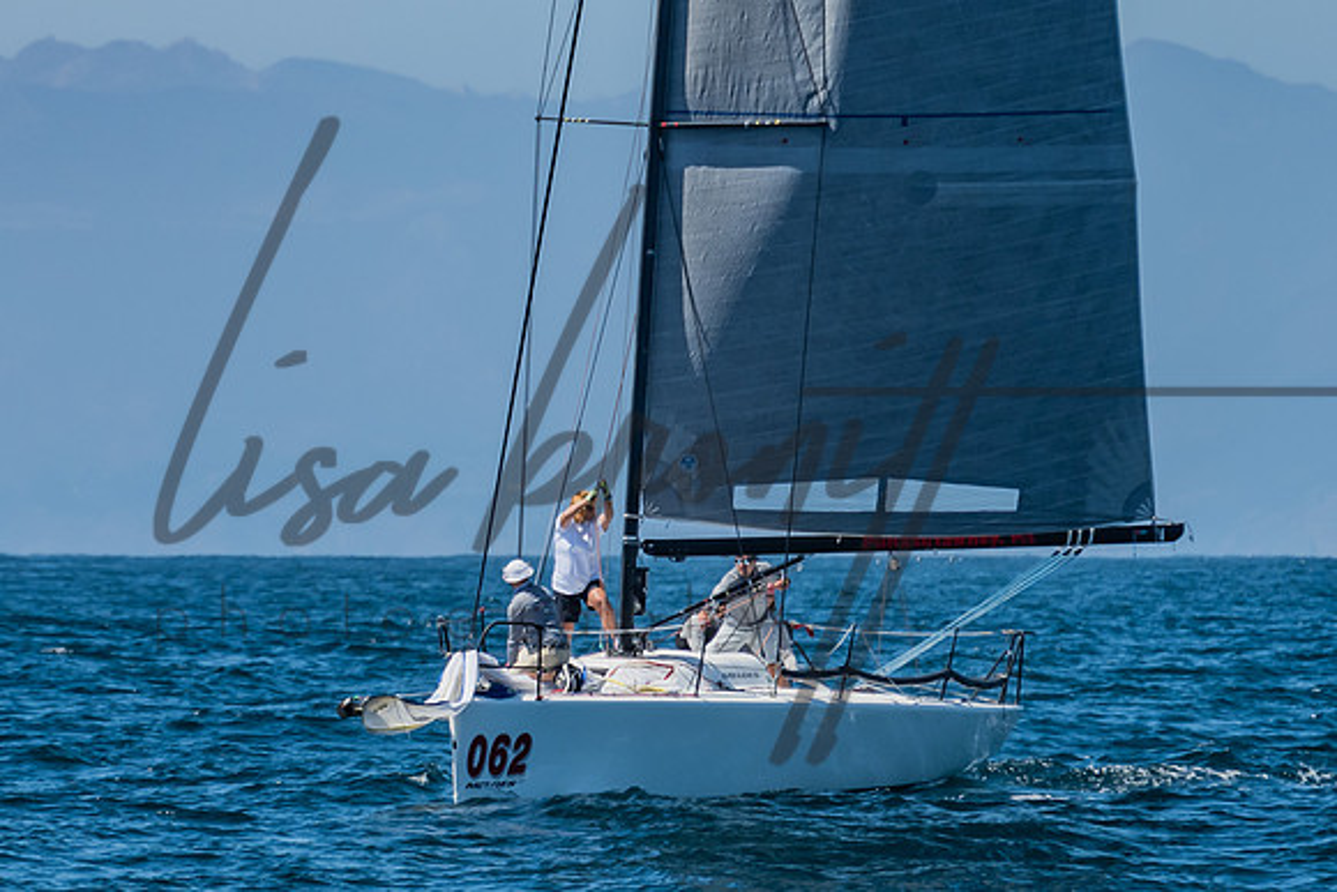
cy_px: 306
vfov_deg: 2.5
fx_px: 20335
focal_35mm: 547
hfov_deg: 3.8
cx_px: 255
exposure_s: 1/400
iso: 160
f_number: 6.3
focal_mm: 200
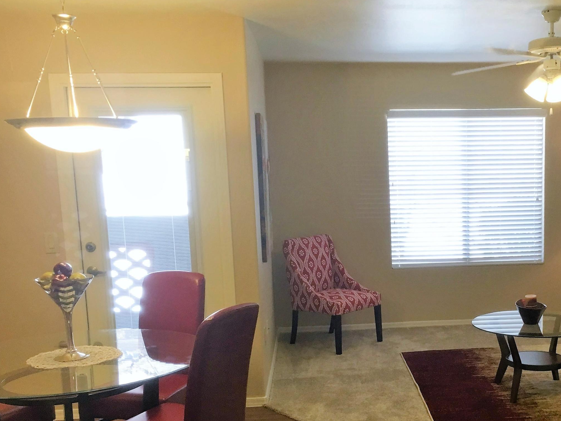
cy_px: 287
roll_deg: -0.4
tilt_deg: -10.2
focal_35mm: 43
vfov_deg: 33.2
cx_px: 408
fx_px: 697
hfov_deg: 42.7
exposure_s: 1/30
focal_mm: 4.15
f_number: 2.2
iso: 40
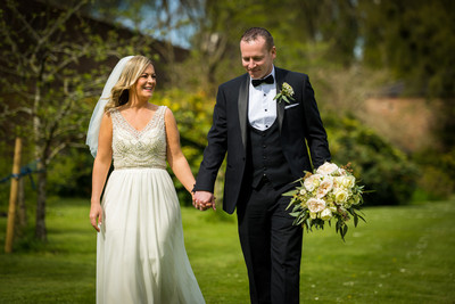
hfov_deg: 15.2
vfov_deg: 10.2
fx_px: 1707
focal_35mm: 135
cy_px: 152
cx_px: 228
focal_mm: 135
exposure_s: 1/1250
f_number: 2.8
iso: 100
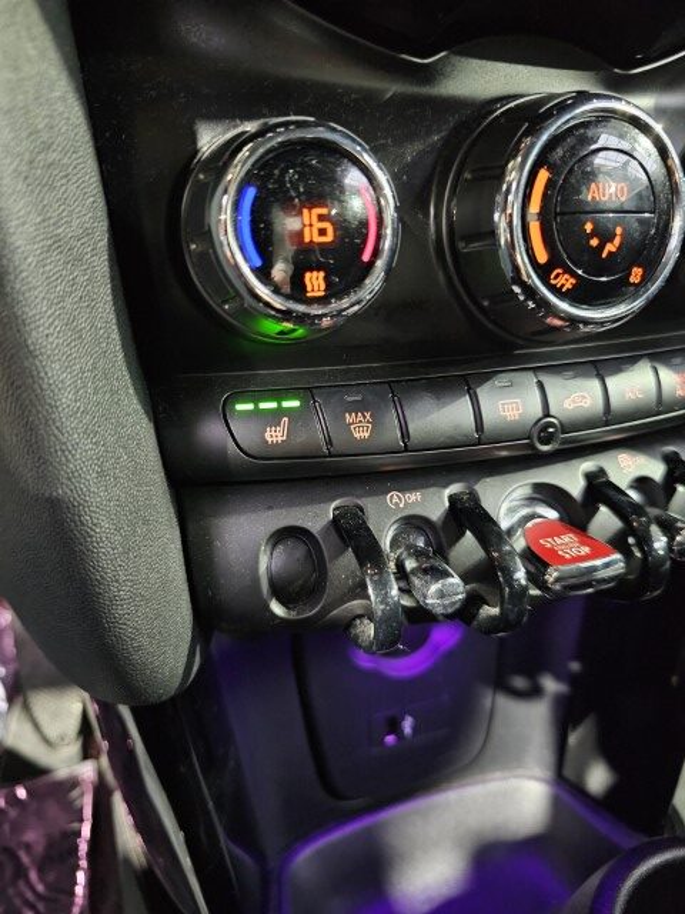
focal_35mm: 23
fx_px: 607
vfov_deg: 73.9
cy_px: 457
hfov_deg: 58.9
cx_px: 342
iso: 1600
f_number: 1.7
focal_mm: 6.3
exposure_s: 1/20
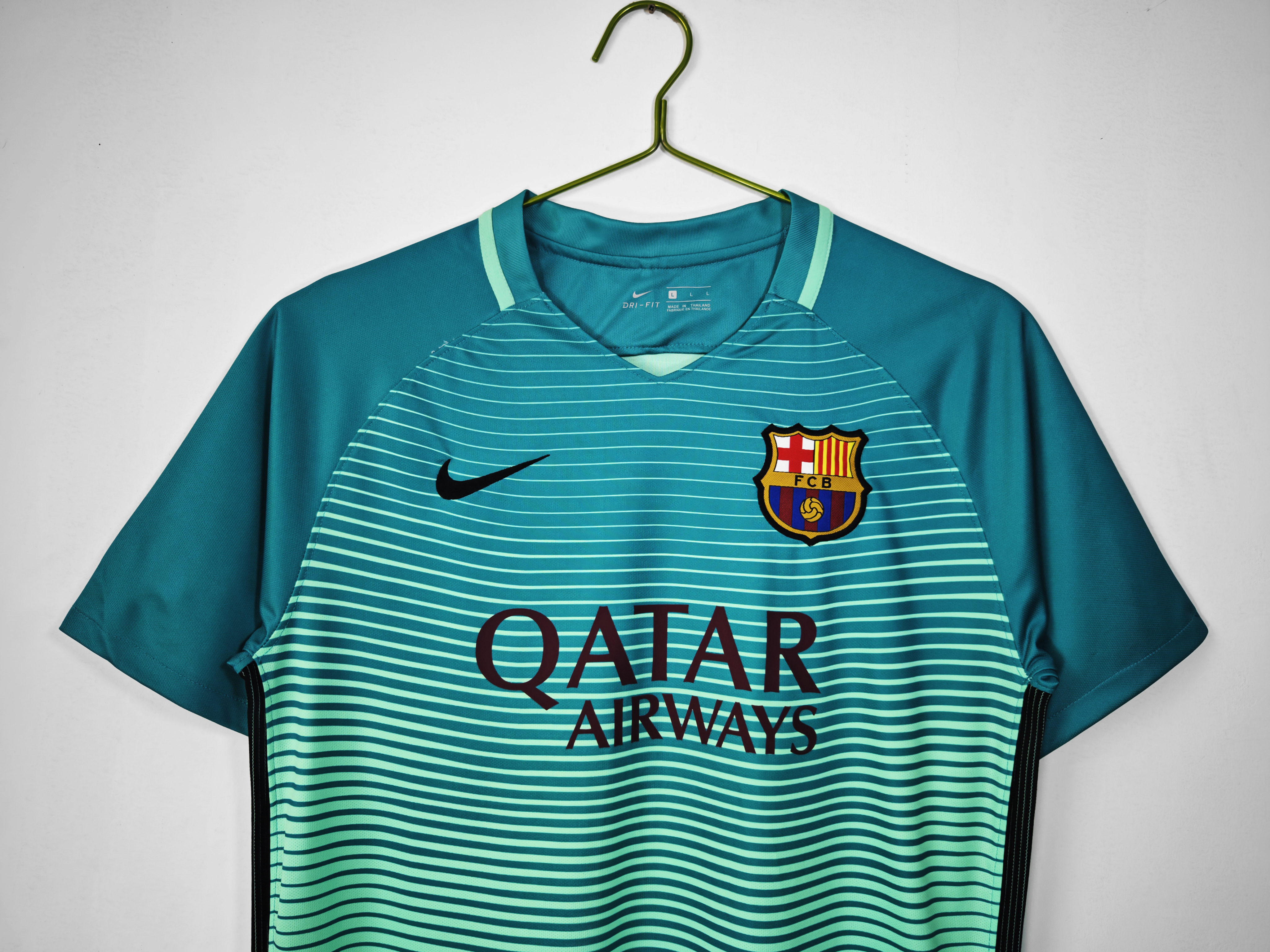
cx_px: 635
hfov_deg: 73.9
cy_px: 476
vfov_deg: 58.9
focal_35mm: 23
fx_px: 844
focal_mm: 8.67
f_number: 1.75
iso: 99
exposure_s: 1/100
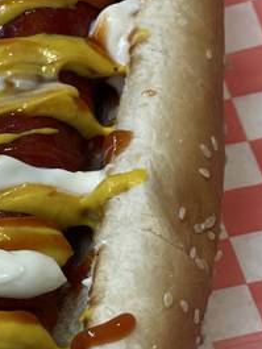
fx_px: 1785
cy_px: 222
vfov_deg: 11.2
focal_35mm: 177
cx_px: 39
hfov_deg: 8.4
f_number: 2.2
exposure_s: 1/120
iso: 100
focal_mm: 7.5
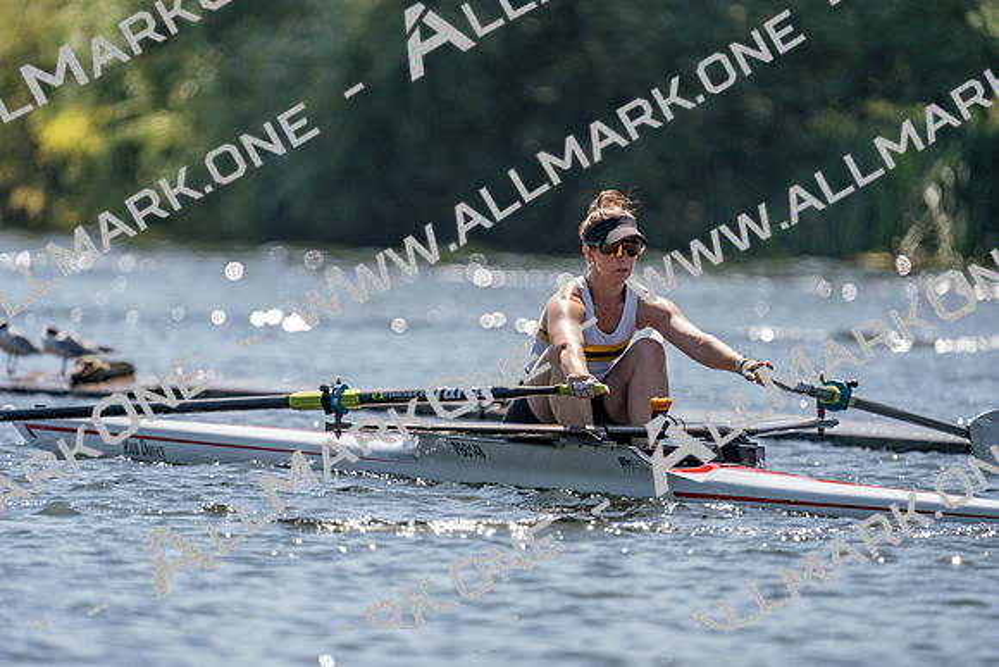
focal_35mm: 600
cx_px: 500
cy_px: 334
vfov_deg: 2.3
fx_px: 16653
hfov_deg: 3.4
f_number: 6.3
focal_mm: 600
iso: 320
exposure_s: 1/2000
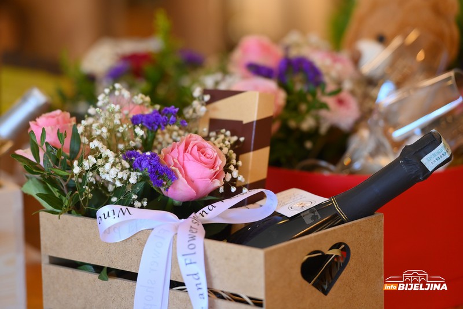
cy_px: 154
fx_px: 1993
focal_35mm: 155
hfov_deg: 13.3
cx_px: 232
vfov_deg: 8.9
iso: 800
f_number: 2.8
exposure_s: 1/160
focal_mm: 155
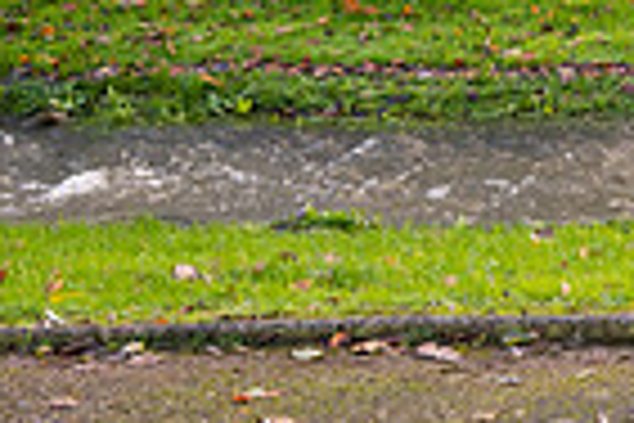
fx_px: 2888
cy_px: -241
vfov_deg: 8.2
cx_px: 1214
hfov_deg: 11.4
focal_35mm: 164
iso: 500
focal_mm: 40
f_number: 6.3
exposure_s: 1/160
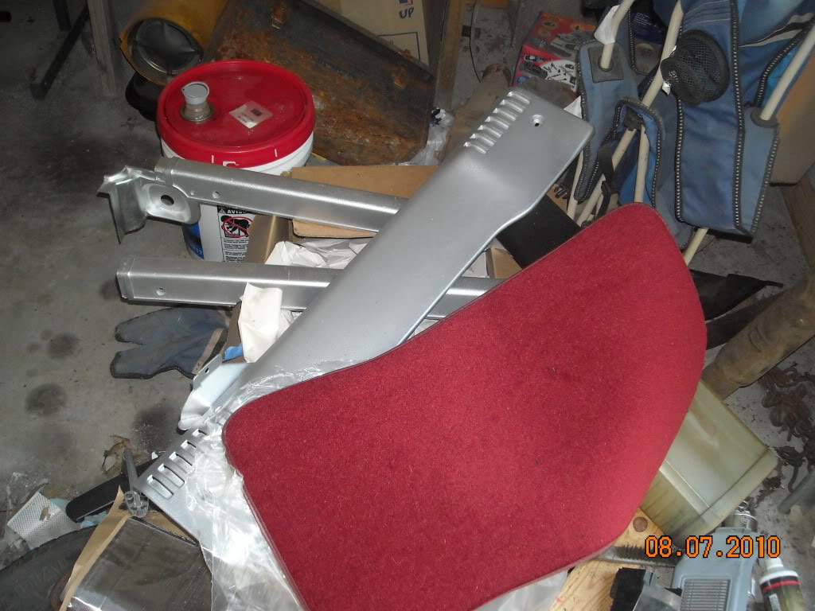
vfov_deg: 40.7
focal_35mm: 35
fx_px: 824
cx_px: 408
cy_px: 306
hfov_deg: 52.6
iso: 200
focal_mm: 5.7
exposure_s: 1/60
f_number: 2.8
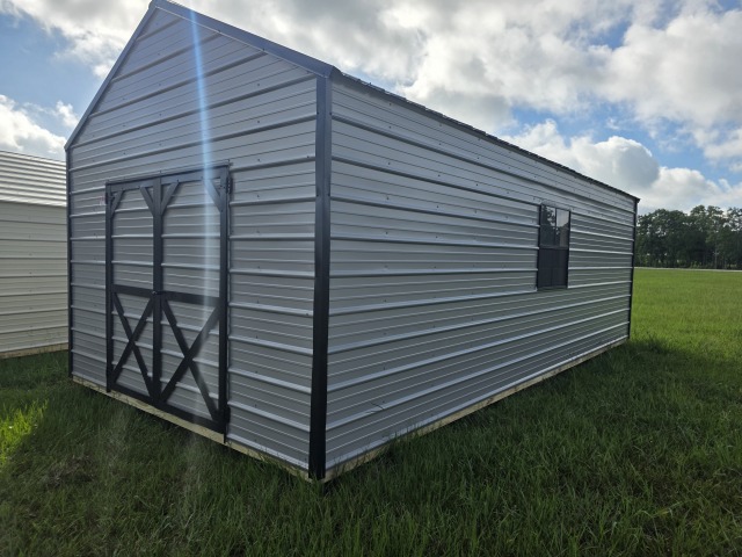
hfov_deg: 73.9
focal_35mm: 23
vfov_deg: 58.9
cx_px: 371
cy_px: 278
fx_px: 493
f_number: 1.7
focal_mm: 6.3
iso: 80
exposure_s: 1/7944
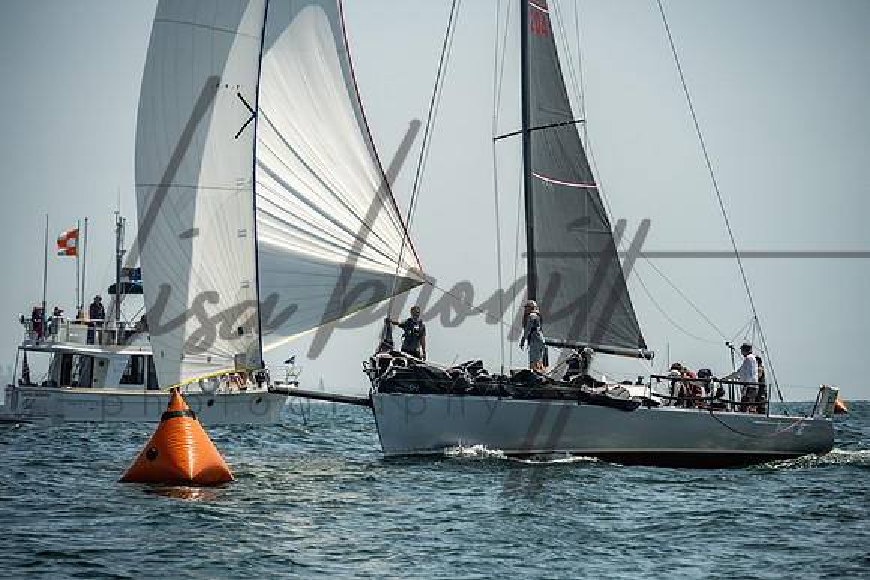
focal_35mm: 213
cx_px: 451
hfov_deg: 9.6
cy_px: 291
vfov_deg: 6.4
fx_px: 5158
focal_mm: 200
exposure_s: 1/1250
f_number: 6.3
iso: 320
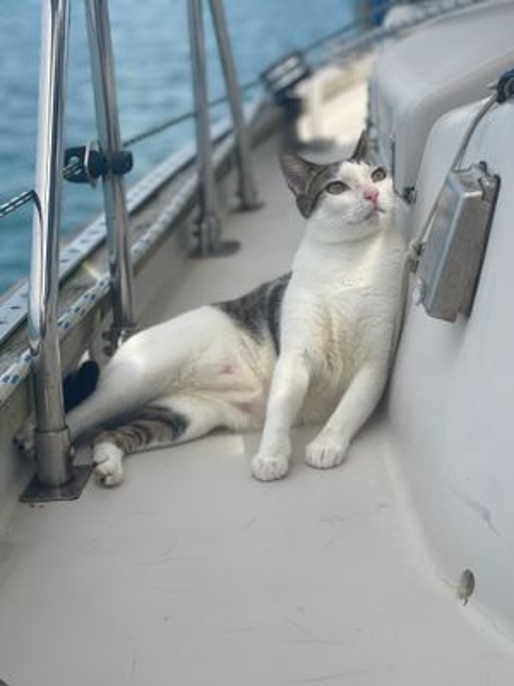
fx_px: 1267
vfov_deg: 30.3
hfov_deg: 22.9
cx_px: 257
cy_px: 343
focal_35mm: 64
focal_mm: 7.5
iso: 32
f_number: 2.2
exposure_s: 1/1845
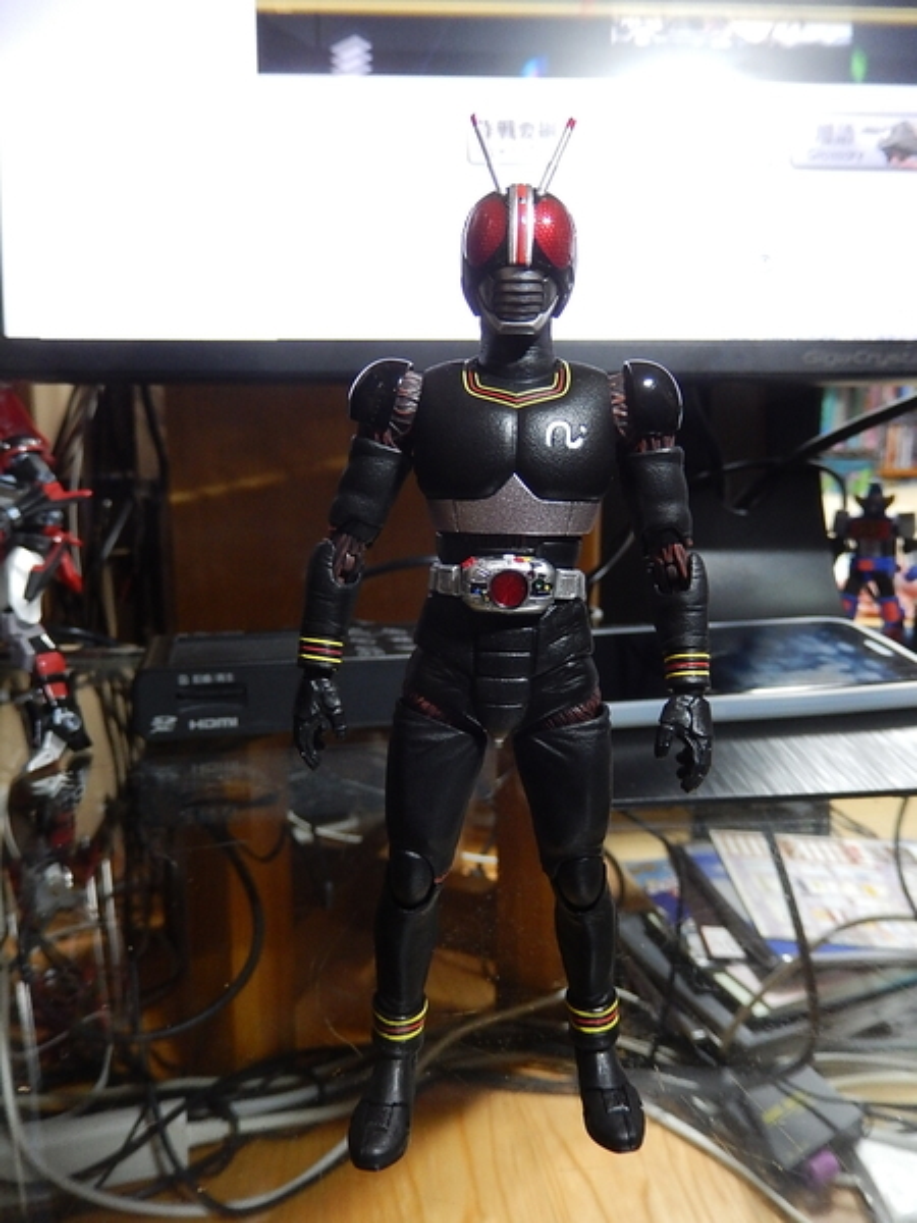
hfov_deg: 54.9
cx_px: 458
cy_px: 612
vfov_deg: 69.4
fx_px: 883
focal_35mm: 25
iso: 400
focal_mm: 4.5
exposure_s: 1/10
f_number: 3.4
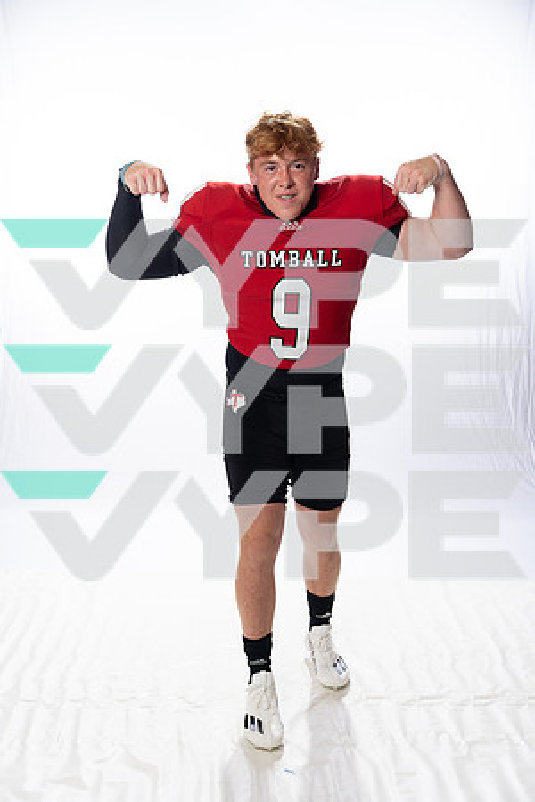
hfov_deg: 31.9
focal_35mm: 42
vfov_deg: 46.4
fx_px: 936
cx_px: 268
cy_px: 401
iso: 400
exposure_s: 1/250
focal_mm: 42
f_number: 4
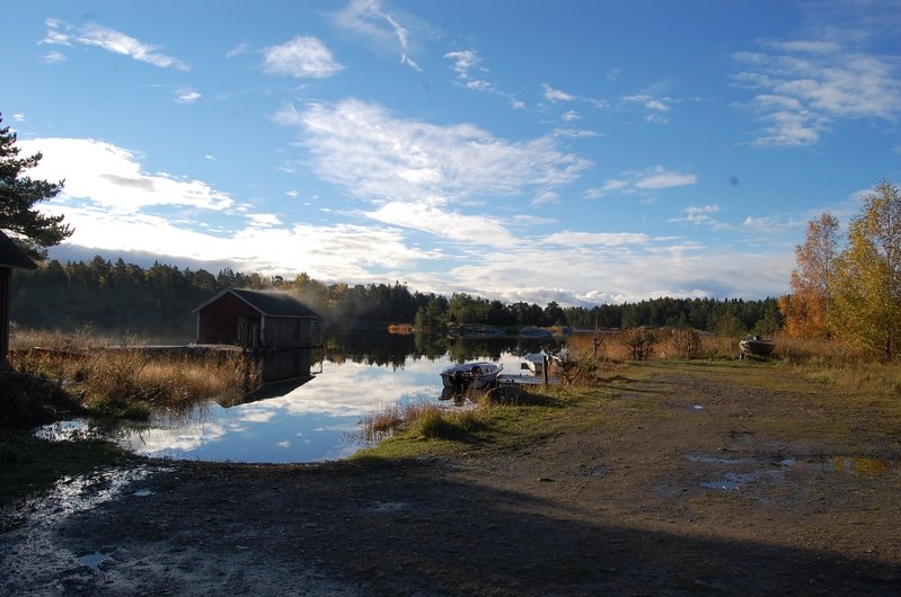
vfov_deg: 47.8
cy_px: 298
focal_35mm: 27
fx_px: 675
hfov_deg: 67.5
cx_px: 450
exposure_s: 1/400
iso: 200
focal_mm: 18
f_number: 10
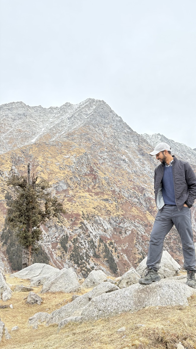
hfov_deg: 39.6
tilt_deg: +11.0
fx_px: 268
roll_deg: +1.2
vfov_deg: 66.1
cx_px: 134
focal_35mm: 29
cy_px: 172
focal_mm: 5.96
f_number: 1.6
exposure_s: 1/629
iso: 64
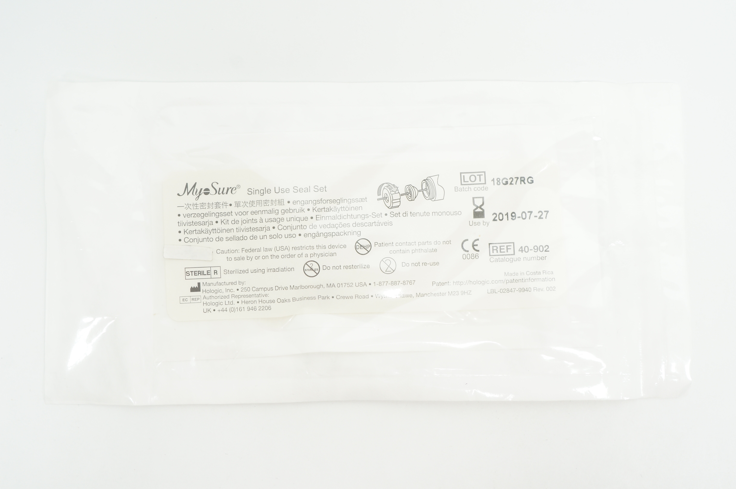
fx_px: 766
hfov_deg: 51.3
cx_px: 368
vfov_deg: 35.4
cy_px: 244
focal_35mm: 38
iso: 400
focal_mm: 25
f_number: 9
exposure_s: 1/15
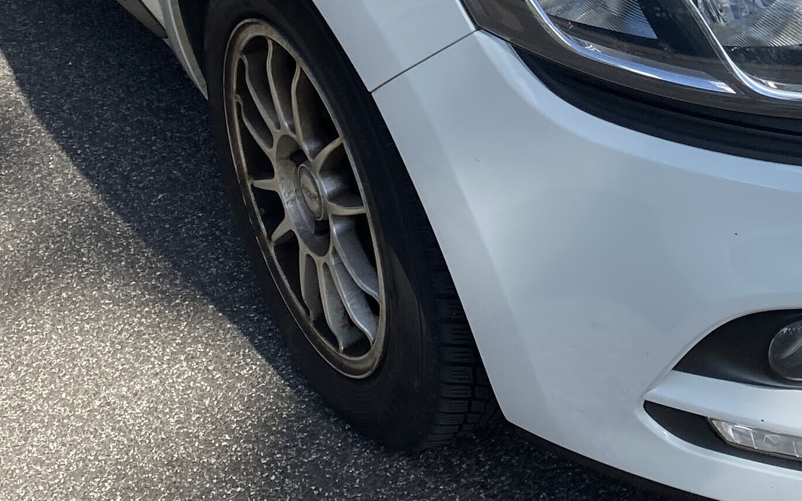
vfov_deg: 15.0
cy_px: -244
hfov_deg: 25.3
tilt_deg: -17.9
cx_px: 566
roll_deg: +6.4
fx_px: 1770
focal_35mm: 81
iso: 32
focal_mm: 4.25
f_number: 1.8
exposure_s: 1/2625
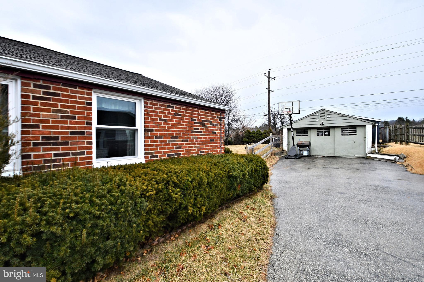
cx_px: 212
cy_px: 141
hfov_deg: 96.7
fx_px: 188
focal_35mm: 16
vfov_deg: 73.7
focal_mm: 11
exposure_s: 1/4000
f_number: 4.5
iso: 1000
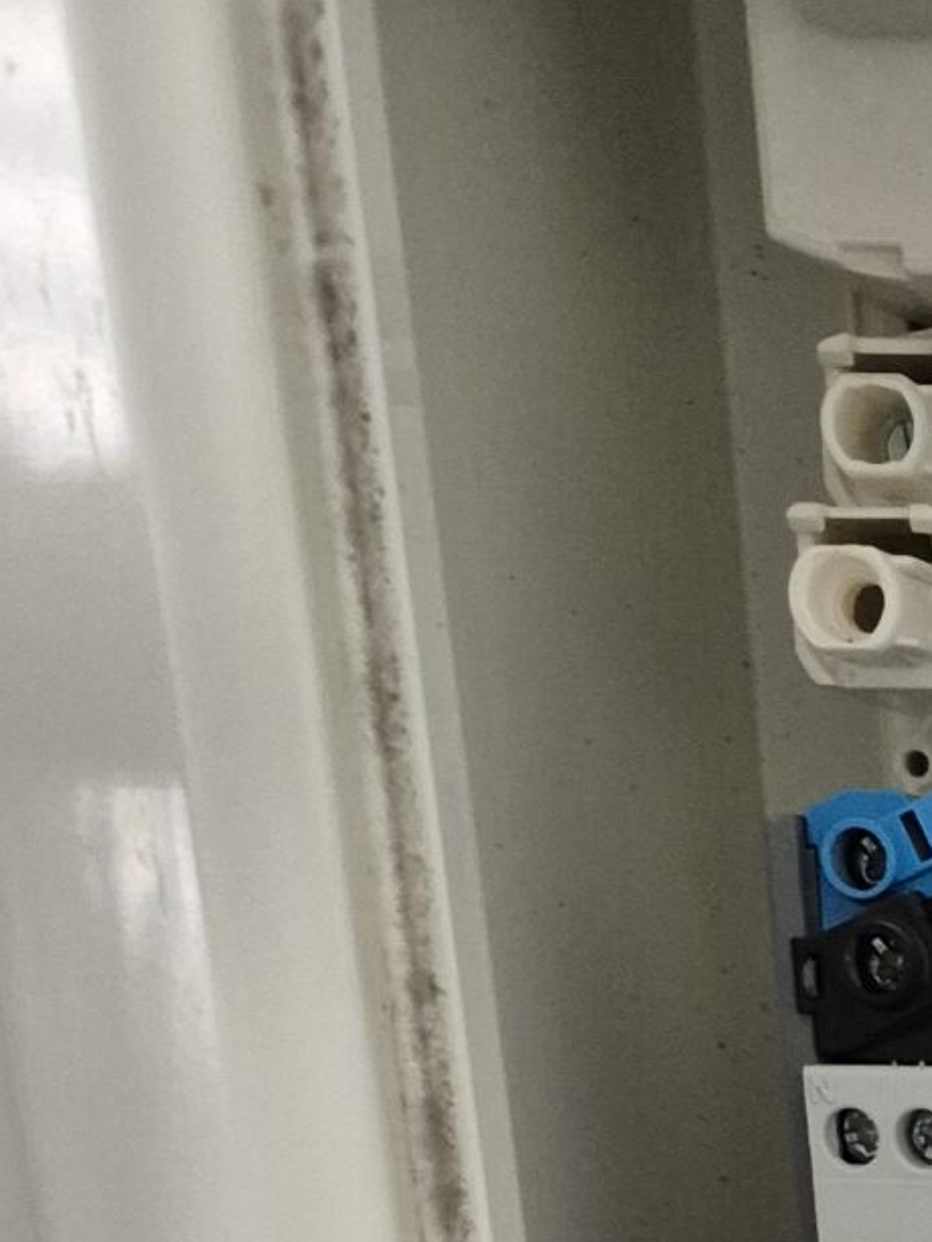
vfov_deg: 15.7
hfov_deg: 13.4
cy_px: 2565
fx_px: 3445
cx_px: 1819
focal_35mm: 96
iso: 800
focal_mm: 5.4
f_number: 1.8
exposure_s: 1/120
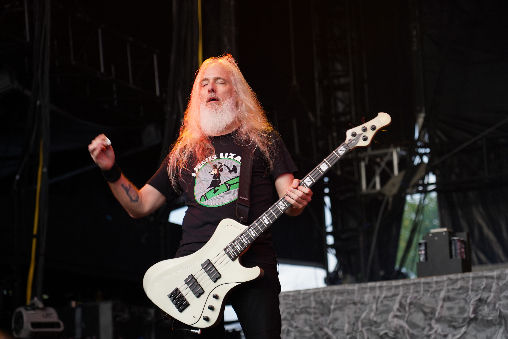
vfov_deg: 12.9
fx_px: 1496
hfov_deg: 19.3
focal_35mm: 106
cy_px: 170
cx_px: 255
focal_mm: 105
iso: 250
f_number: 4
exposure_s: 1/125
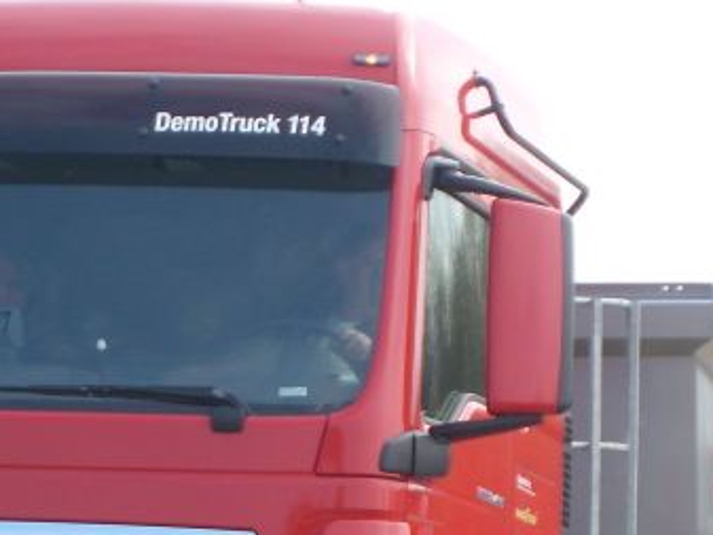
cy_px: 565
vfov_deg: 6.0
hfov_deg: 7.9
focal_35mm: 249
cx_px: 264
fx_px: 5131
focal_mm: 17.4
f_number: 4.9
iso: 50
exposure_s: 1/218
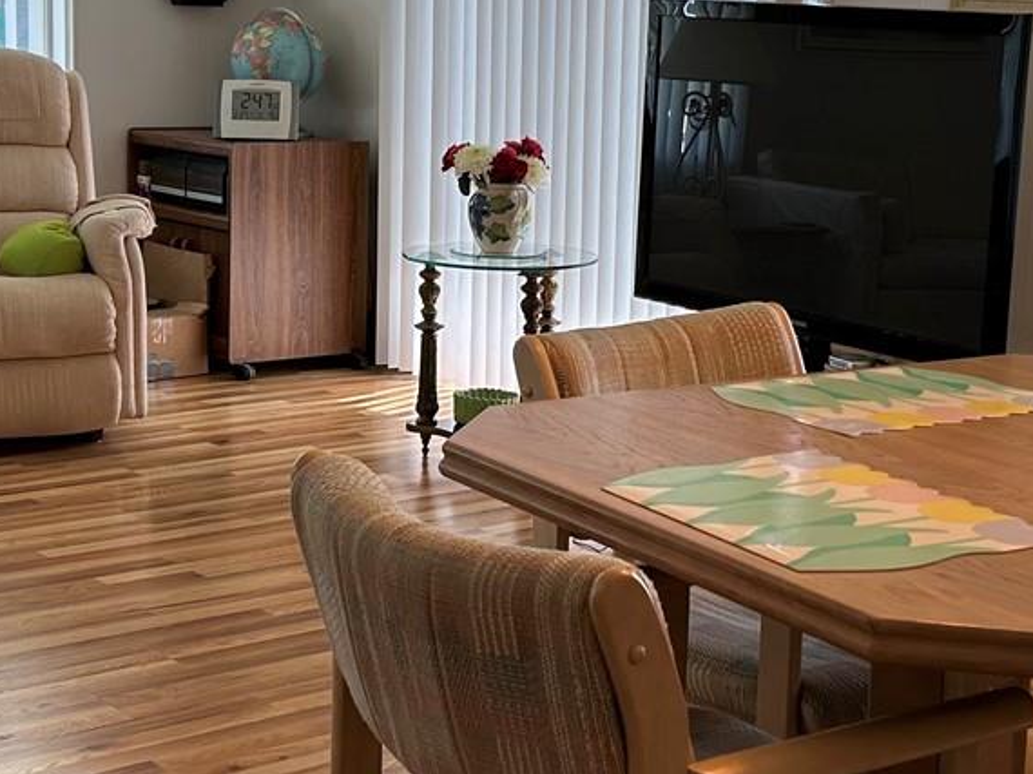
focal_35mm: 73
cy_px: 297
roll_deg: -2.2
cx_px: 685
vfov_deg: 20.1
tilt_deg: -8.3
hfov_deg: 26.5
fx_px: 2178
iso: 40
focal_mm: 5.7
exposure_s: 1/120
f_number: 1.5
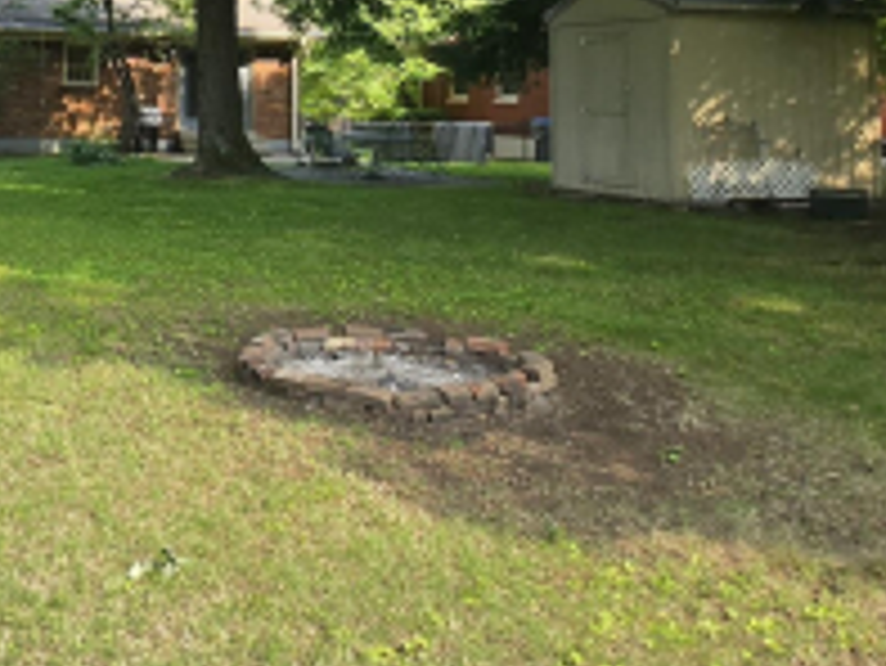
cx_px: 7
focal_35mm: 44
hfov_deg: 38.3
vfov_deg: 30.7
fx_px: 1127
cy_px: 9
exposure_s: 1/295
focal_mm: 1.7
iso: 25
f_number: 2.2
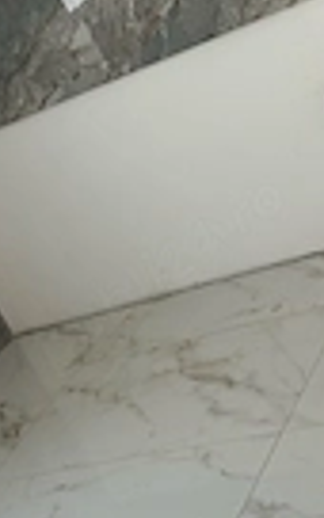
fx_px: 1060
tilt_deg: -8.7
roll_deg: +29.7
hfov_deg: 17.3
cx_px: 236
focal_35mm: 75
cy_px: 23
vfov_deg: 26.3
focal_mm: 6.86
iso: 125
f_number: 1.78
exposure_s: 1/121
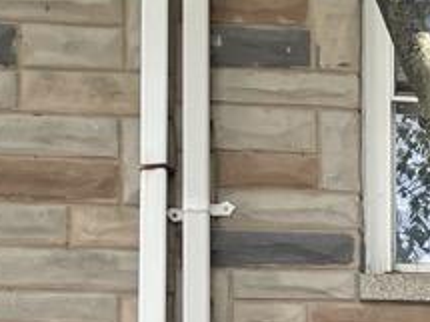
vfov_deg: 9.1
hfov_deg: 11.8
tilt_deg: +8.9
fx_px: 1924
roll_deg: +2.1
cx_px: 754
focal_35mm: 155
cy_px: 622
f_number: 1.6
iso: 32
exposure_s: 1/193
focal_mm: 4.2
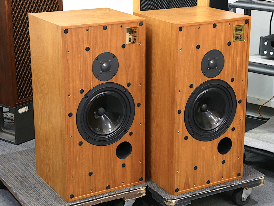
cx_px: 137
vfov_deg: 19.9
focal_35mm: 74
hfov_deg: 26.3
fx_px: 586
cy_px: 103
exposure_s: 1/2.5
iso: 200
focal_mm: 13.2
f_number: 4.6
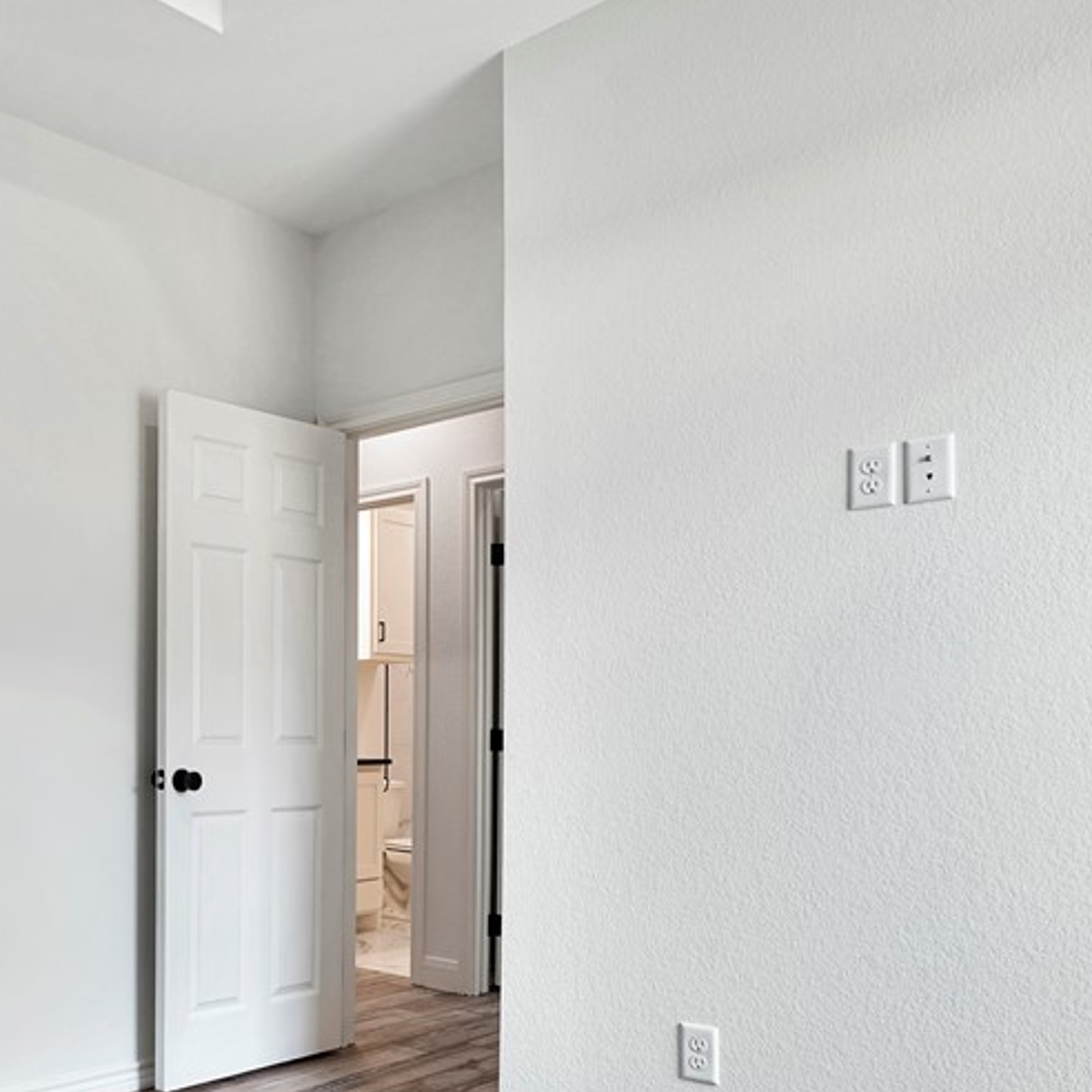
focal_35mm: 30
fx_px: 1071
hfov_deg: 46.0
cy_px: 627
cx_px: 18
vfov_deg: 53.8
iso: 100
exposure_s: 1/3
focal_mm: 16
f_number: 8
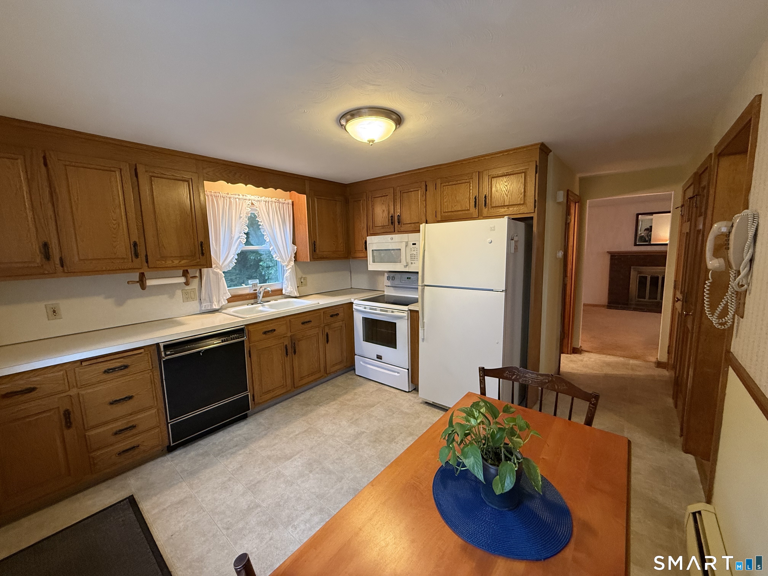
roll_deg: +1.7
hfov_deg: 102.1
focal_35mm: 14
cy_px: 288
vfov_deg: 85.7
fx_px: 311
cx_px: 384
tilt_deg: -8.1
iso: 400
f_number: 2.2
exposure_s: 1/60
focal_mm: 2.22
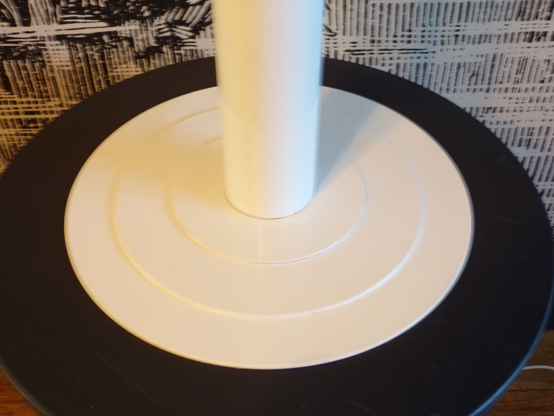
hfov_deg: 50.1
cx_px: 277
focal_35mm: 37
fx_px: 592
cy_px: 208
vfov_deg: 38.7
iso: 200
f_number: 3.3
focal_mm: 6.6
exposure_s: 1/25
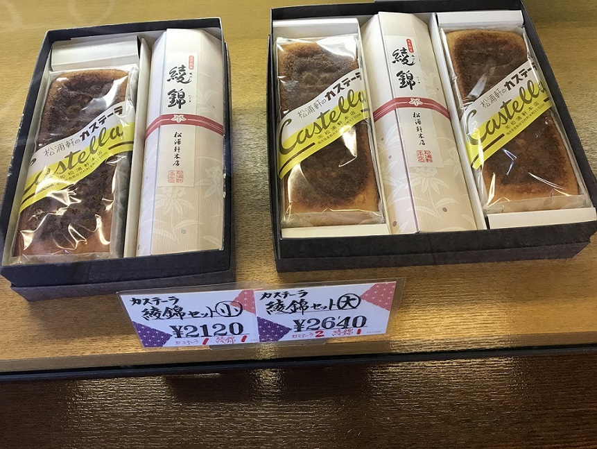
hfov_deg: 63.4
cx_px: 298
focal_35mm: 28
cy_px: 224
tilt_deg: -53.8
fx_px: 483
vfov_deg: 49.8
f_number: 1.8
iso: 32
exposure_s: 1/30
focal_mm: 3.99
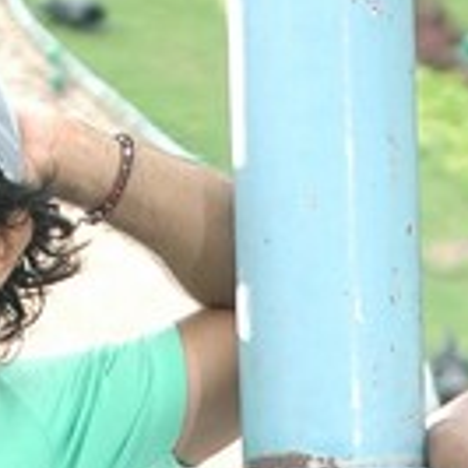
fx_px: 10985
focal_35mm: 718
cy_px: 1520
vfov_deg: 2.4
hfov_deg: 2.4
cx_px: 392
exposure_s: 1/160
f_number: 6.3
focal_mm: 75
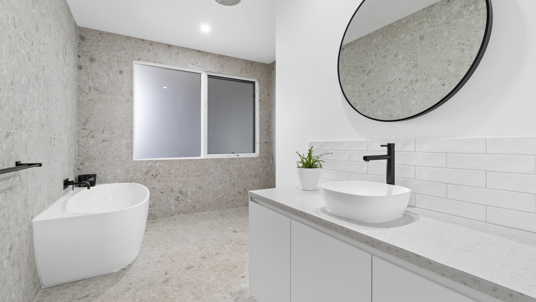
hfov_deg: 99.4
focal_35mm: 16
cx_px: 267
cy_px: 147
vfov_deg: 67.1
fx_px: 227
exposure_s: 1/2
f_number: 8
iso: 200
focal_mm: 10
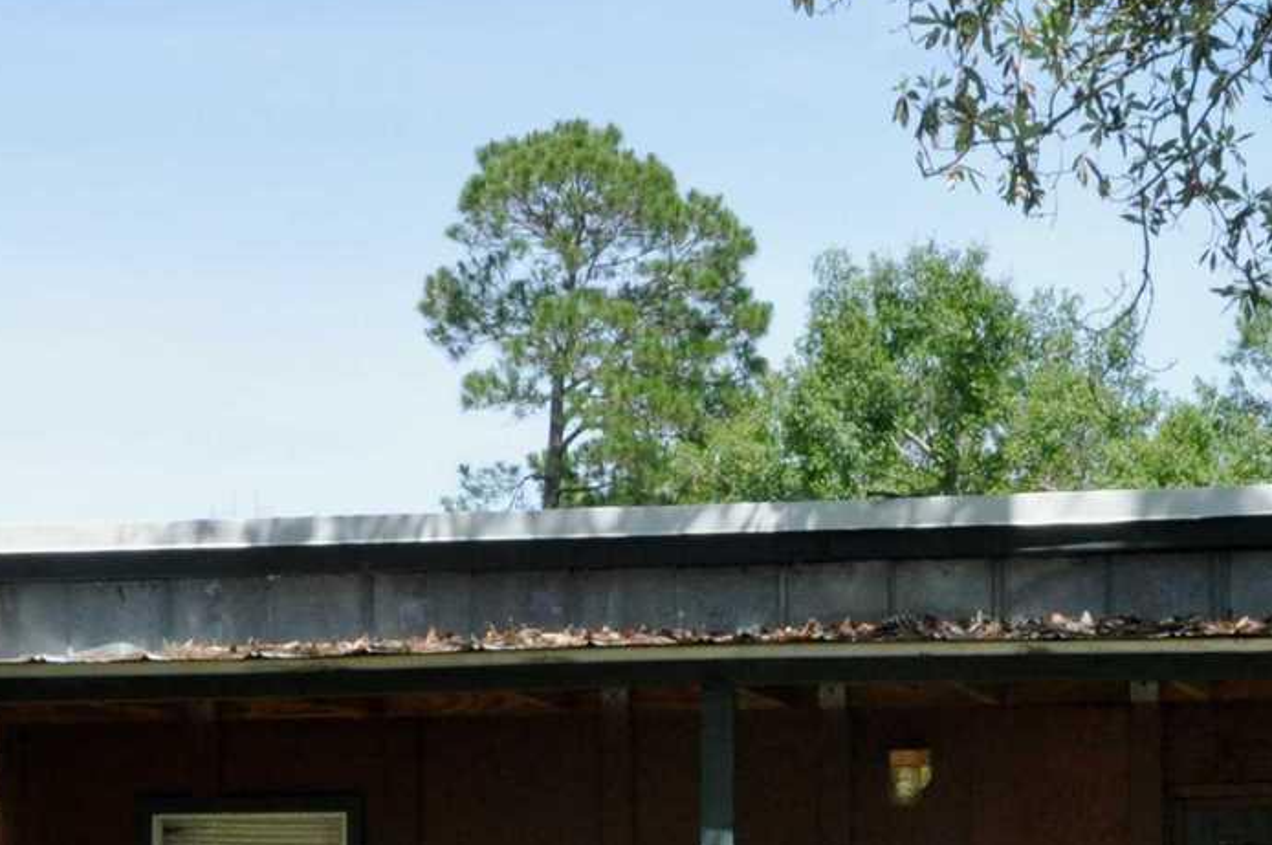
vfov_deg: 10.8
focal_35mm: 124
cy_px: 1047
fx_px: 4376
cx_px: 750
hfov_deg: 16.5
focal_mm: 28
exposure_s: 1/200
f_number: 22
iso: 1250
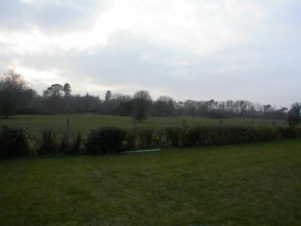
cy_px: 113
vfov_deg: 37.7
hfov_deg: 49.0
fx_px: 330
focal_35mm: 38
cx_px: 150
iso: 100
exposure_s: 1/113
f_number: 4.7
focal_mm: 7.85
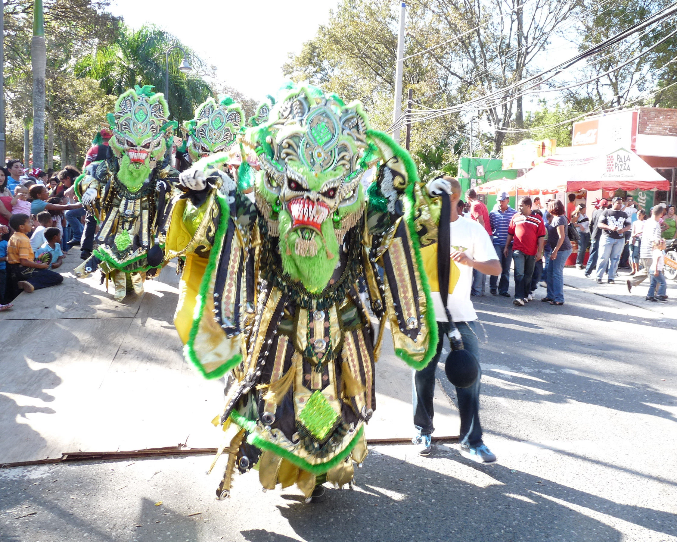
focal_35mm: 30
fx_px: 601
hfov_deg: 58.7
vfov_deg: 48.5
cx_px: 364
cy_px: 257
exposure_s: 1/125
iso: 100
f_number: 3.6
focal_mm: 4.8
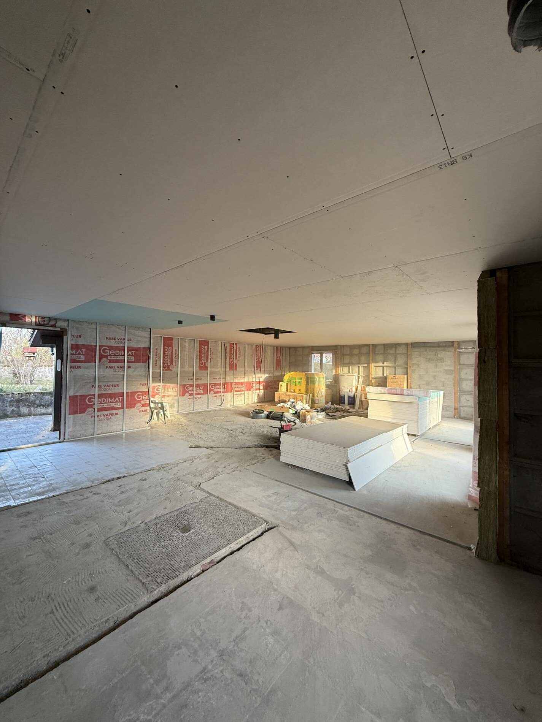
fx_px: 292
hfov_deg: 85.7
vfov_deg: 102.1
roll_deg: -0.4
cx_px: 271
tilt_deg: +0.6
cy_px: 361
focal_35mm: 14
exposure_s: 1/99
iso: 125
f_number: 2.2
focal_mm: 2.22
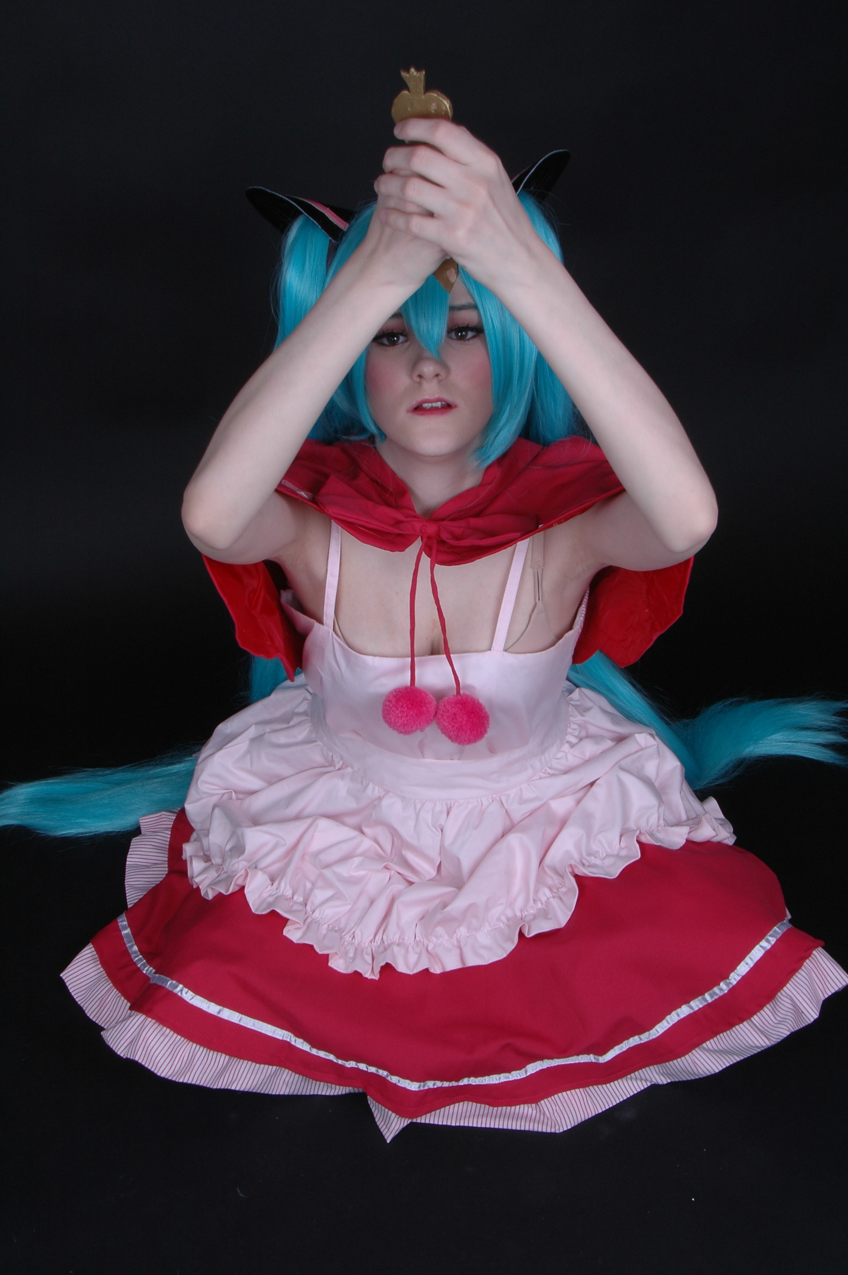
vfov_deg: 46.4
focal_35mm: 42
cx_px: 424
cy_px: 638
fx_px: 1487
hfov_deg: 31.8
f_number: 22
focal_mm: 28
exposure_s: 1/60
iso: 200
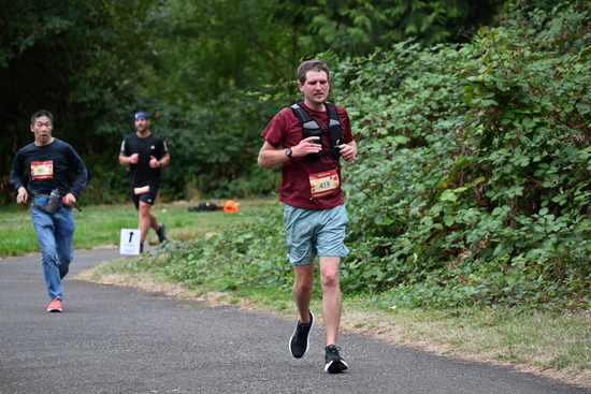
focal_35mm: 200
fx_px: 3284
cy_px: 197
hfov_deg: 10.3
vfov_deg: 6.9
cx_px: 296
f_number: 6.3
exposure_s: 1/320
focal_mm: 200
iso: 400
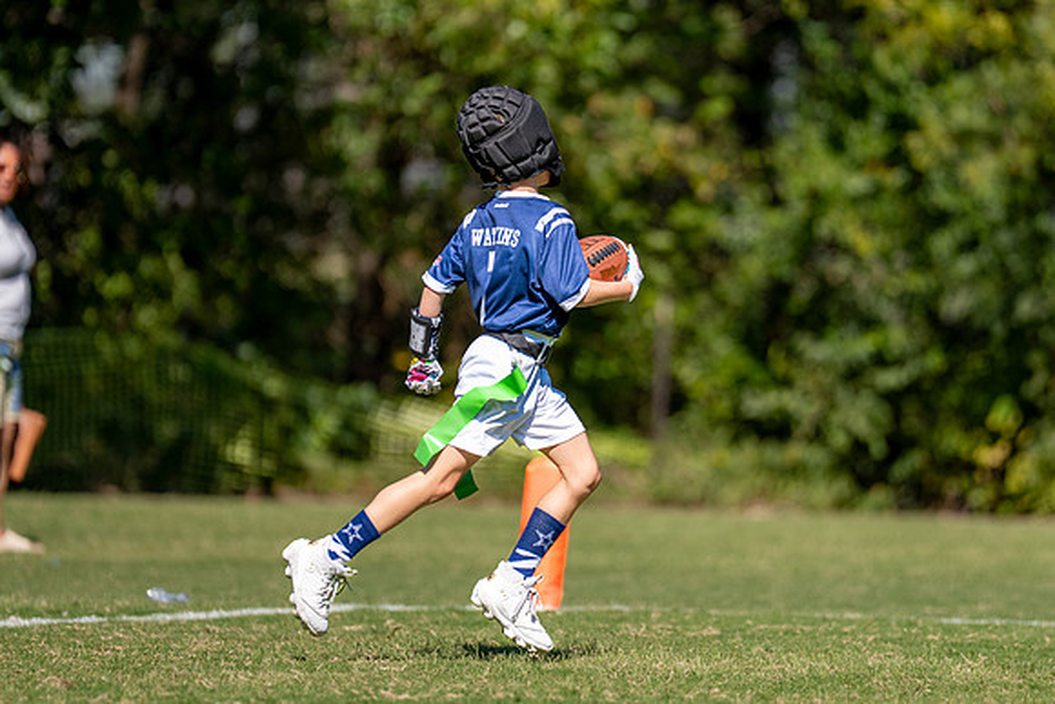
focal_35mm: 316
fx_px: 9249
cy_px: 263
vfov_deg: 4.4
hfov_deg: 6.5
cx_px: 607
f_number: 2.8
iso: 160
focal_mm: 200
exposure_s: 1/3200
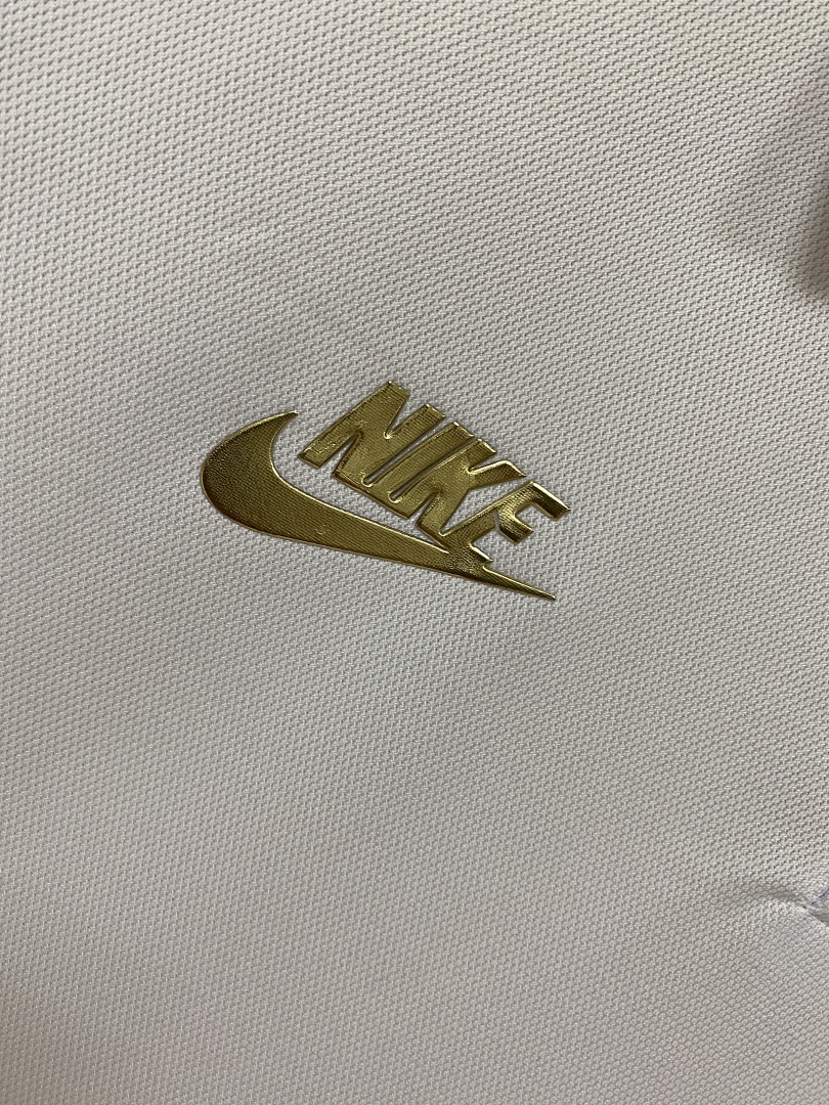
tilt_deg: -1.7
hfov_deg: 53.1
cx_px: 414
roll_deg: -37.5
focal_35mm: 26
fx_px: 830
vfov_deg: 67.3
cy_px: 552
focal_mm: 4.25
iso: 80
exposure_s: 1/50
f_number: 1.8
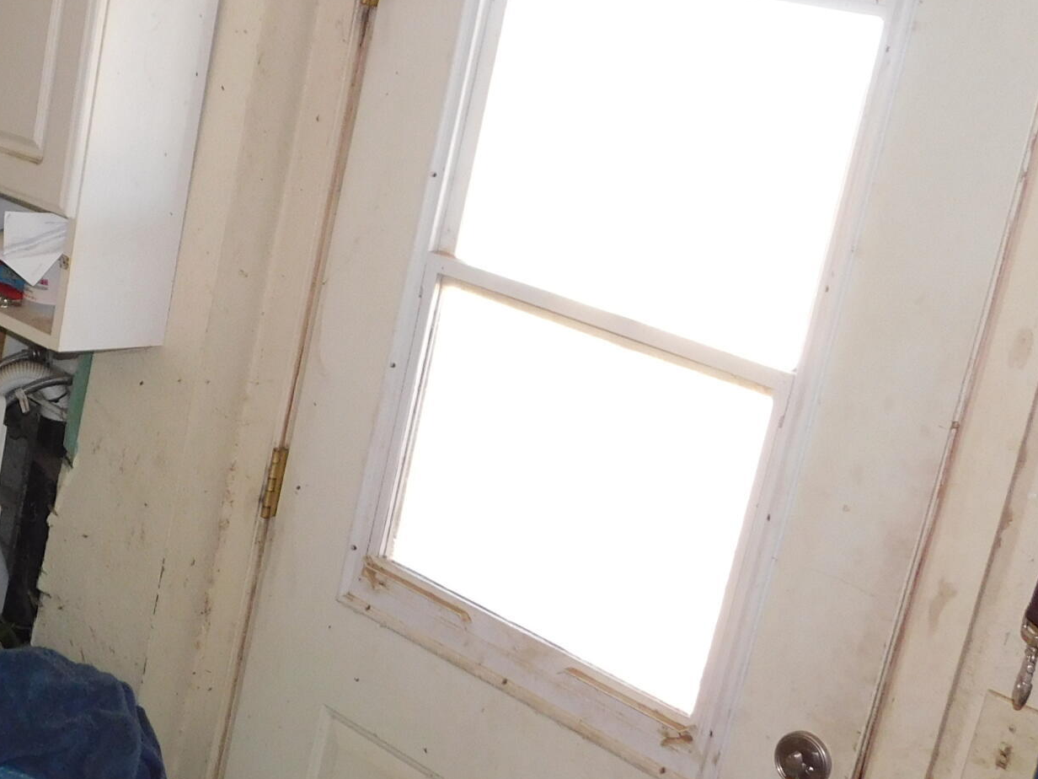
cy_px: 262
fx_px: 1679
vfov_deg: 26.0
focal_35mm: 56
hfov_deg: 33.3
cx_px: 201
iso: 200
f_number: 3
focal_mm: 4
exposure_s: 1/30
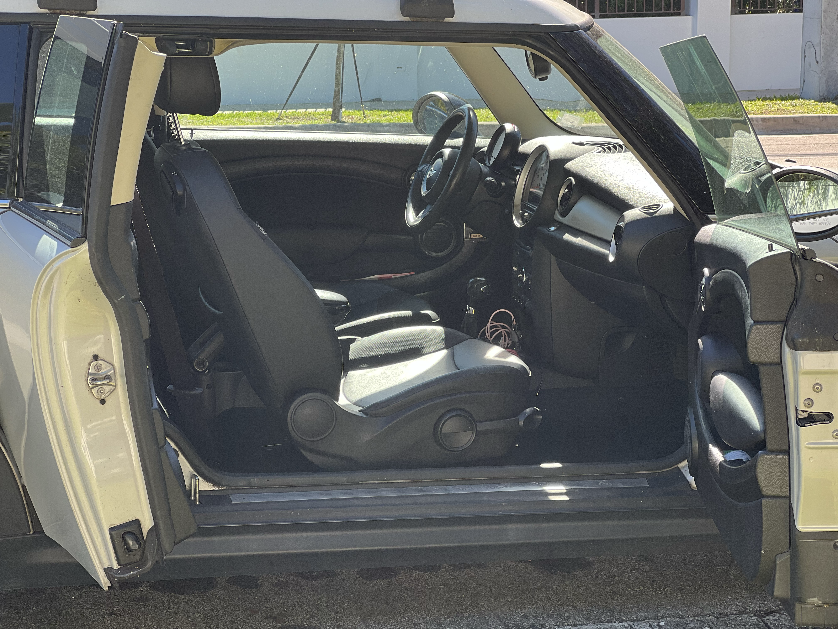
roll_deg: +1.2
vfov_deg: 19.1
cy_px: 314
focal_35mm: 77
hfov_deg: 25.3
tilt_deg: -9.5
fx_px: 1864
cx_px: 419
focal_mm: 9
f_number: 2.8
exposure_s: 1/121
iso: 25
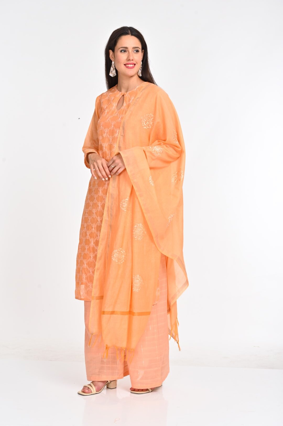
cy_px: 213
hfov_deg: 22.6
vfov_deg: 33.4
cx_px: 142
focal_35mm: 60
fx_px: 708
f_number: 8
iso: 320
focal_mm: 60
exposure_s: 1/160
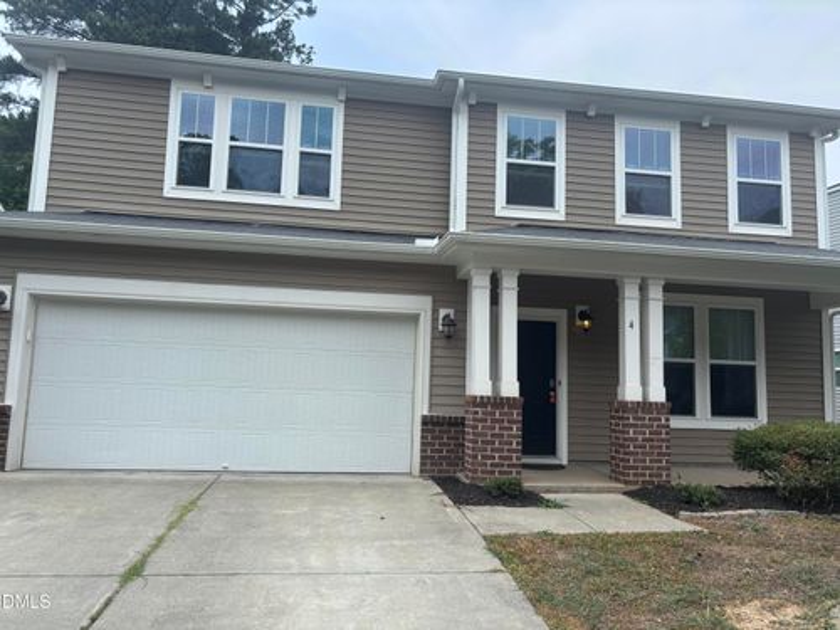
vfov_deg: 53.1
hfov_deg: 67.3
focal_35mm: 26
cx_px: 420
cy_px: 315
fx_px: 631
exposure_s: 1/2398
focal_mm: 5.96
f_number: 1.6
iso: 50
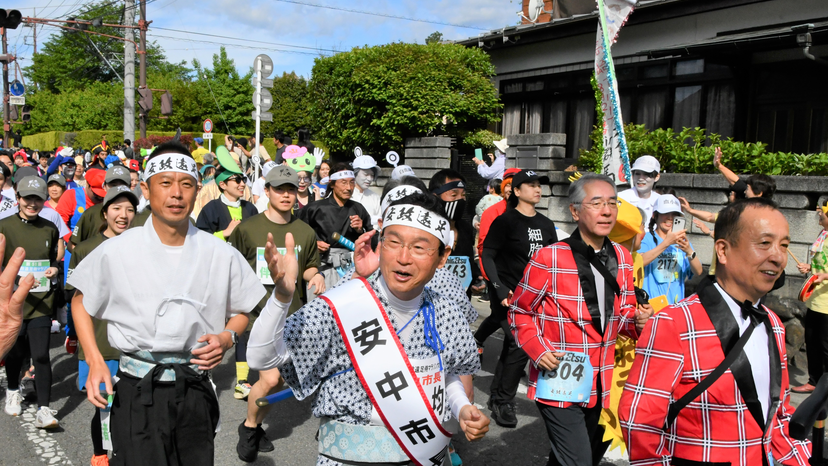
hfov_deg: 49.4
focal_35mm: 41
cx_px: 396
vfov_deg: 28.9
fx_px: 900
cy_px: 293
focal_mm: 24
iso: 1600
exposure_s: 1/1600
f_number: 20
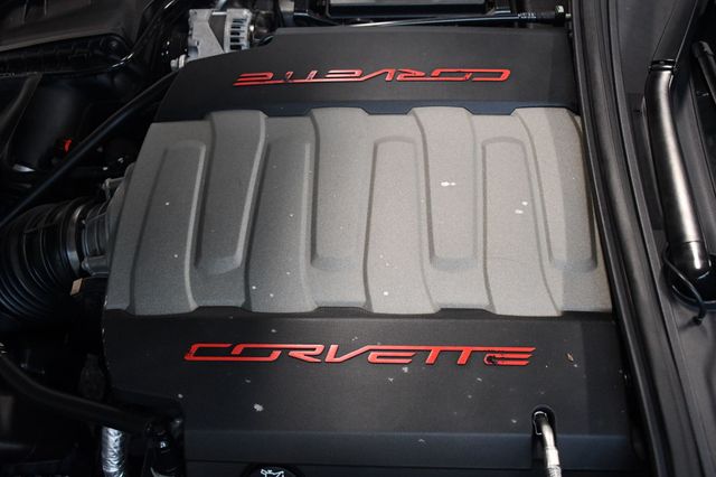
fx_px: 716
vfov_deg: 36.8
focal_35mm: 36
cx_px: 358
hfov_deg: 53.2
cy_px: 238
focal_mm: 24
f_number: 3.8
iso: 3200
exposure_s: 1/125
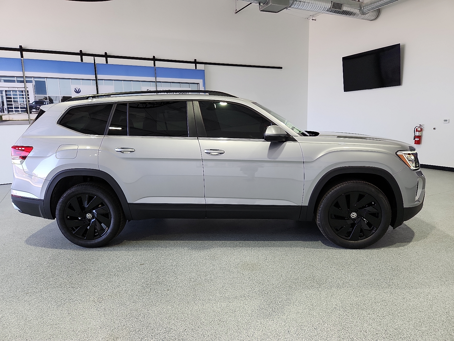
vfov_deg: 58.9
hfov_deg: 73.9
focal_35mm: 23
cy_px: 170
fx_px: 302
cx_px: 227
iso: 89
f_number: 1.8
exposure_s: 1/100
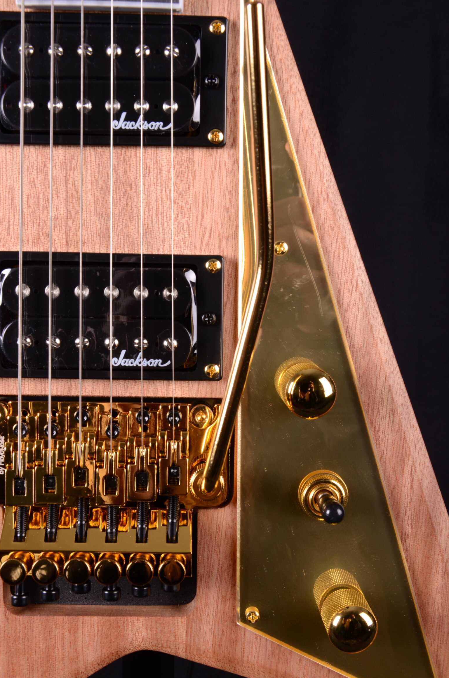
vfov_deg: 45.5
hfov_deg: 31.1
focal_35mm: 43
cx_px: 217
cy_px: 348
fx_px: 808
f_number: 13
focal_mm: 26
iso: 200
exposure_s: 1/200
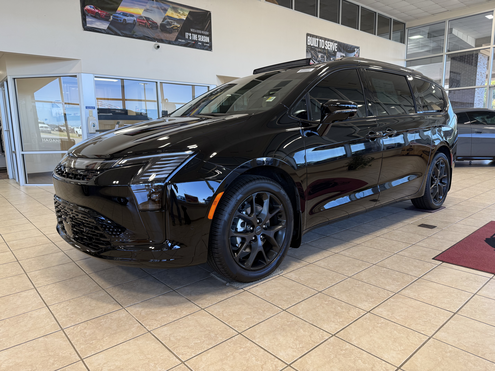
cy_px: 186
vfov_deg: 56.8
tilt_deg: -9.0
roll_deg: +1.3
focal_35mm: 24
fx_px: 343
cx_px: 248
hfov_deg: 71.6
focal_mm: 6.76
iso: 100
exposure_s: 1/121
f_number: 1.78
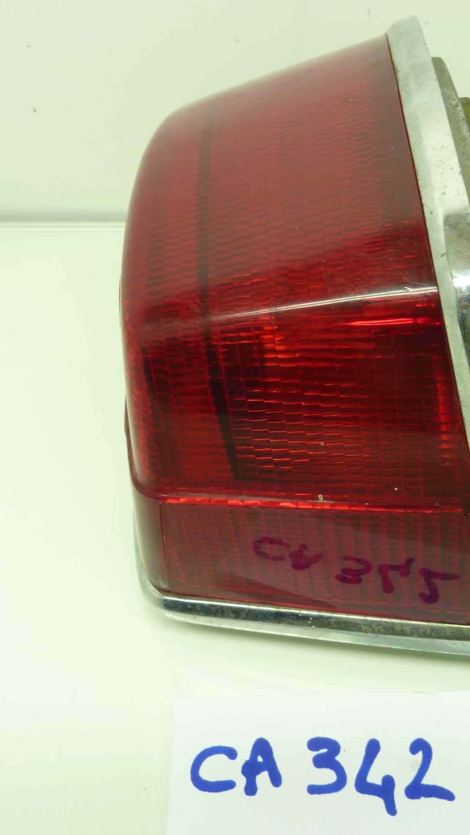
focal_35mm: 37
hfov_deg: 31.7
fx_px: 820
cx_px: 321
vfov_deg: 54.0
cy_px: 411
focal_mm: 4.1
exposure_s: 1/20
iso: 80
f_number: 3.3
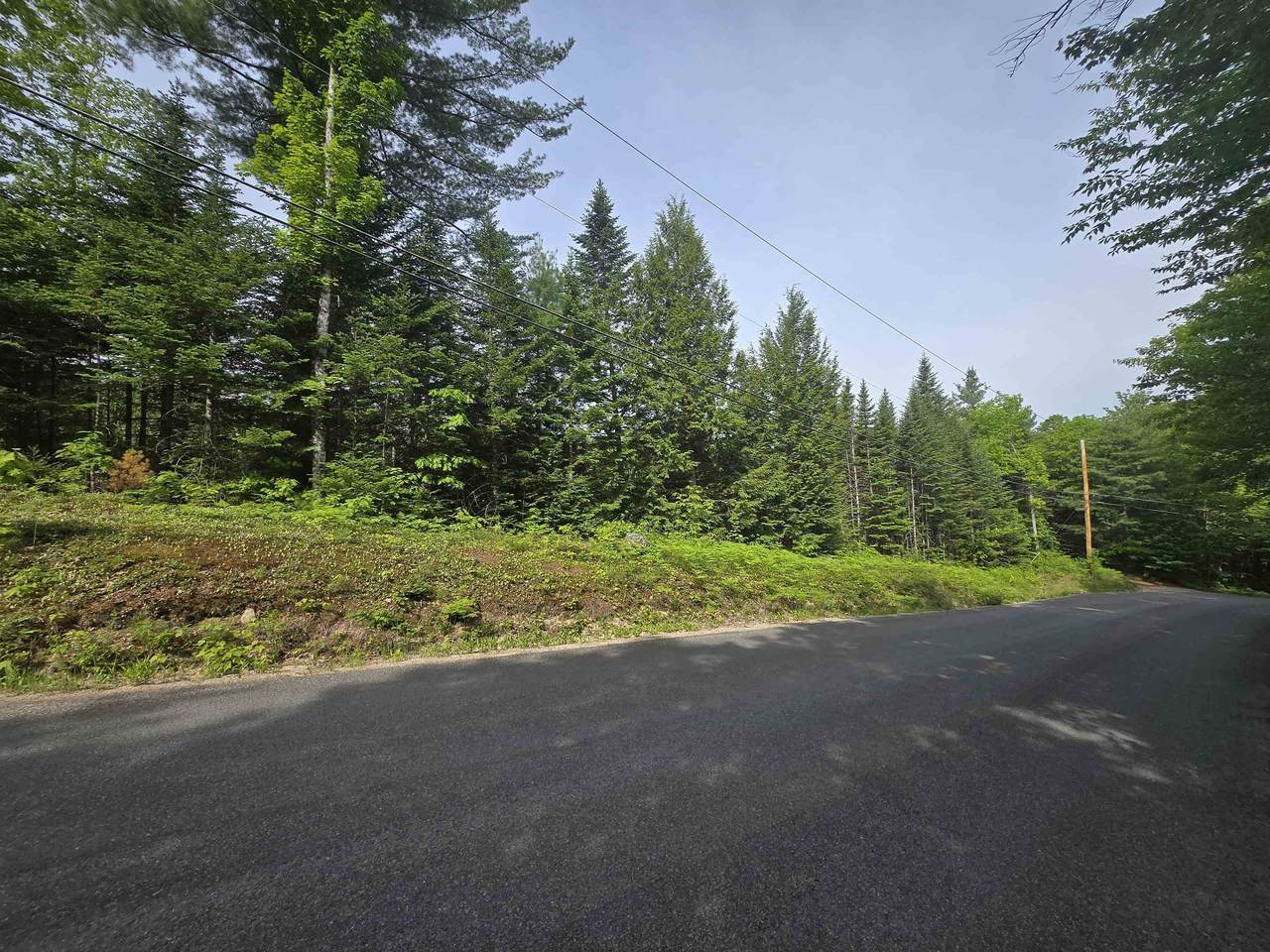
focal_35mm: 13
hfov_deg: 106.2
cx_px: 635
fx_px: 477
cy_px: 476
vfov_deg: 89.9
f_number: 2.2
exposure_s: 1/732
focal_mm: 1.7
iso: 25
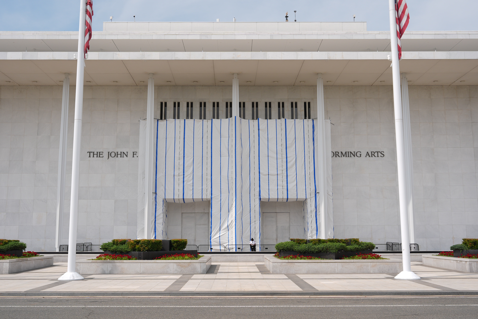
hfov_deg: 50.7
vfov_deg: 35.1
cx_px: 239
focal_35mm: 38
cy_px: 160
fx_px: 505
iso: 200
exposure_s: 1/800
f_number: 7.1
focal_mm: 38
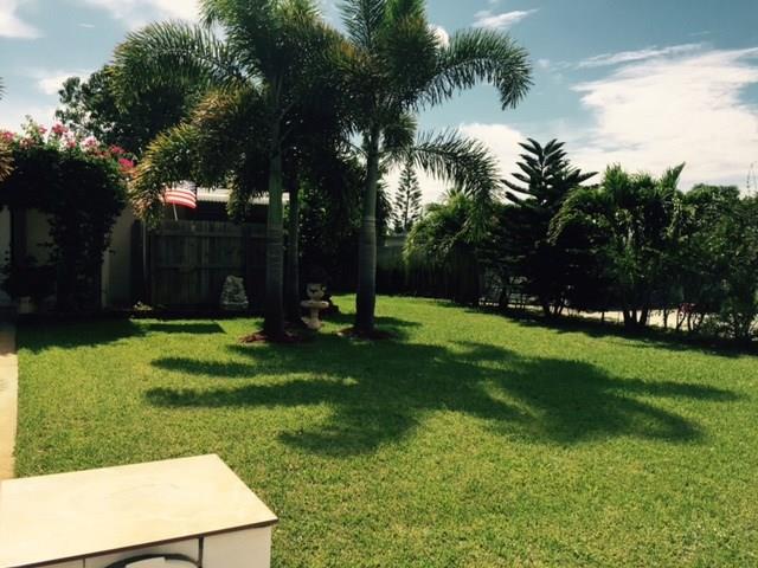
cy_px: 284
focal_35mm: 29
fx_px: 635
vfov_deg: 48.2
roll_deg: -2.6
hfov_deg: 61.7
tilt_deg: -2.1
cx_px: 379
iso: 32
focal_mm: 4.15
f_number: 2.2
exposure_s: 1/2825
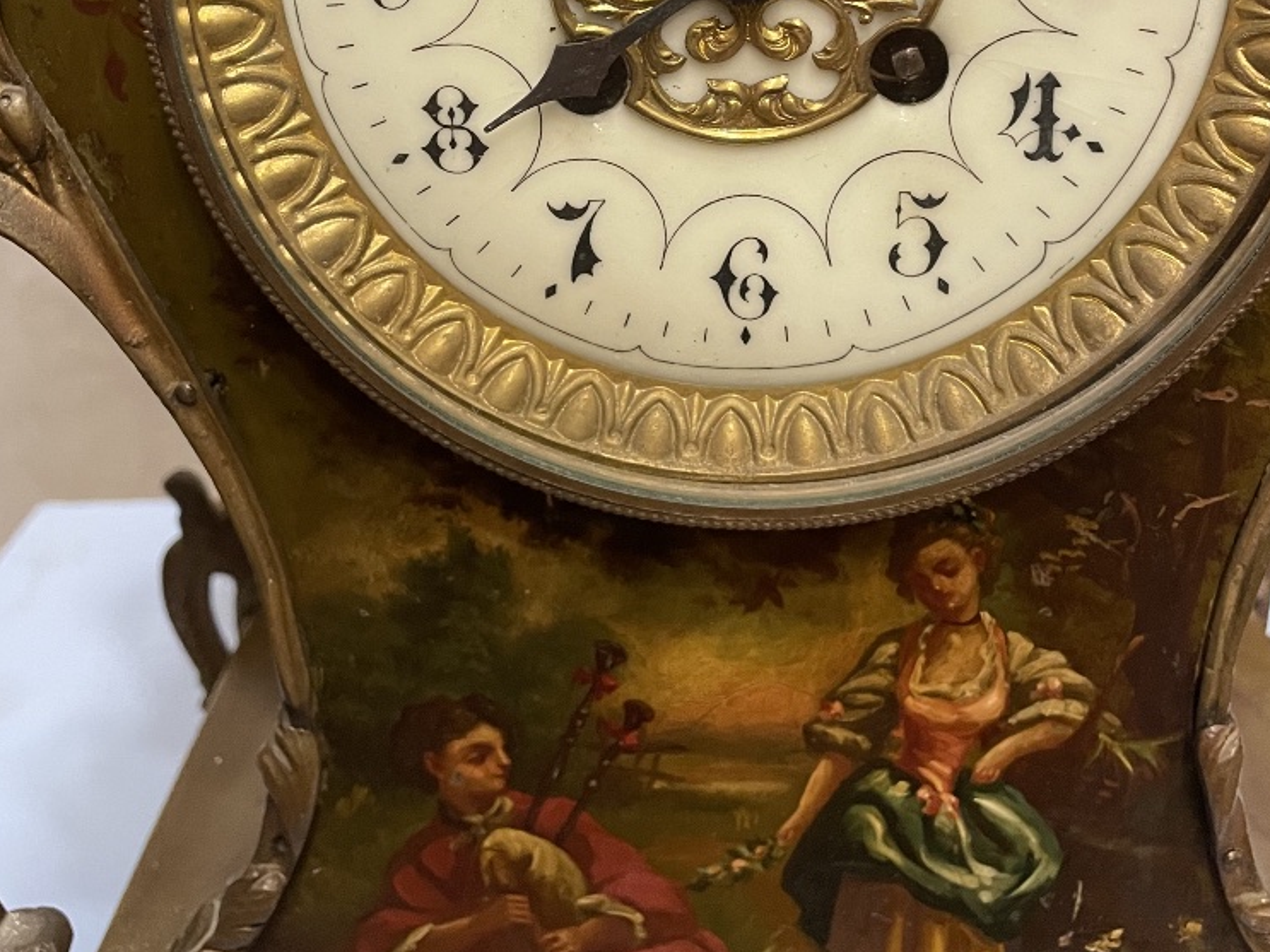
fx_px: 1541
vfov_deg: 32.4
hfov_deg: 44.8
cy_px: 67
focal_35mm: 42
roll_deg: +4.3
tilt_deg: -13.7
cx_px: 656
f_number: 1.6
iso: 320
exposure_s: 1/50
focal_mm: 4.2
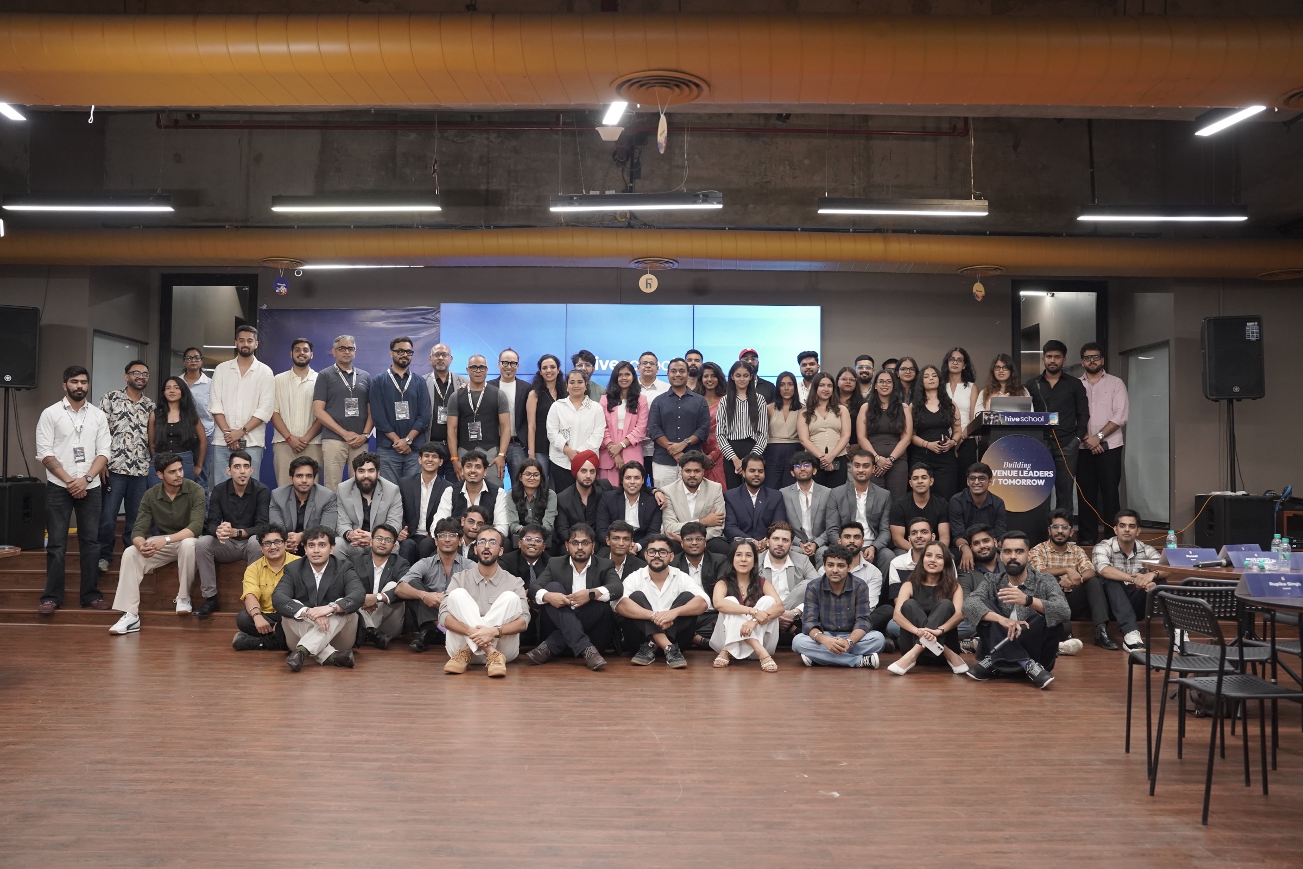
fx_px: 1194
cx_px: 652
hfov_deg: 57.2
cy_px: 434
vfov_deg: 40.0
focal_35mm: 33
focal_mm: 33
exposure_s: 1/100
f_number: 4.5
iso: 3200
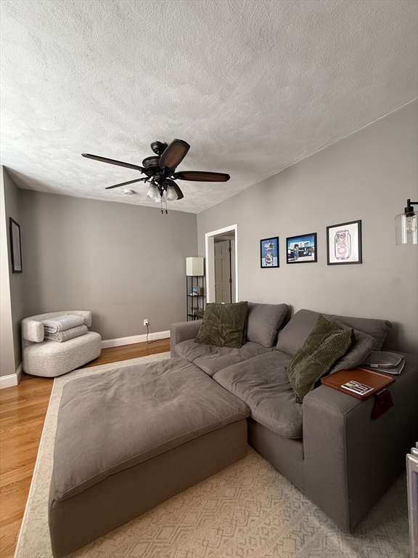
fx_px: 225
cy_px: 279
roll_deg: +2.0
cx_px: 209
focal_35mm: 14
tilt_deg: -0.7
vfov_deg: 102.1
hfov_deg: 85.7
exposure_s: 1/60
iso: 320
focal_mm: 2.22
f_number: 2.2
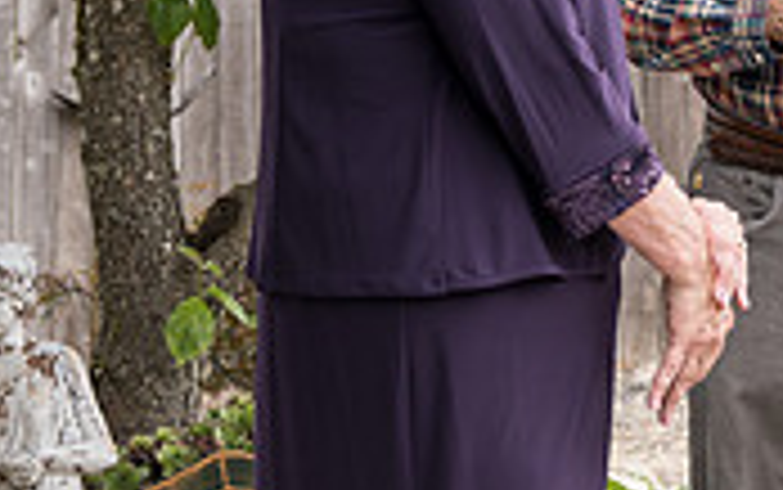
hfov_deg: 10.8
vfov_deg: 6.8
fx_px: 4057
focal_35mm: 190
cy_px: -310
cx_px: 967
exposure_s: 1/500
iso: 320
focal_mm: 48
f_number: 4
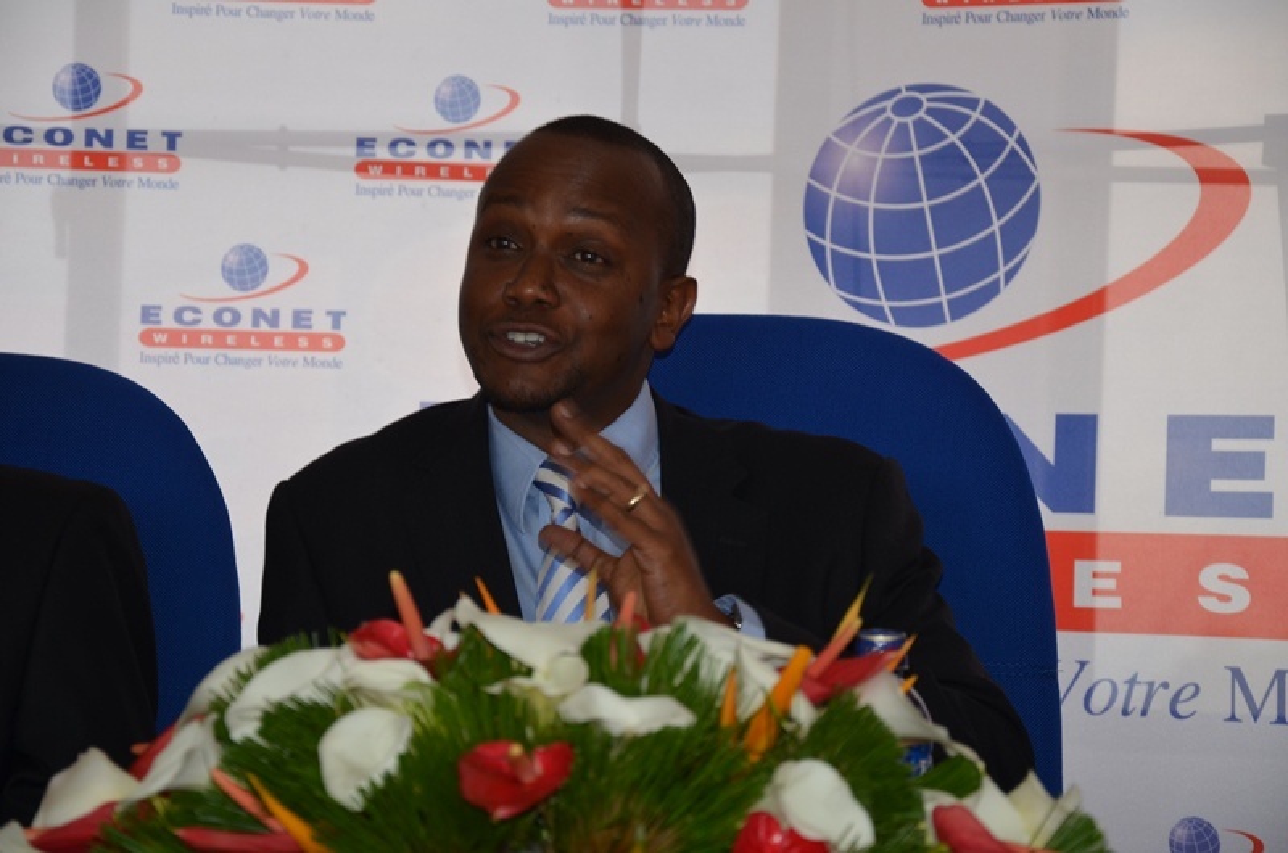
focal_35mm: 128
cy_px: 426
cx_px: 644
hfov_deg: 16.1
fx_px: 4553
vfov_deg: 10.7
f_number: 5.6
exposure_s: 1/125
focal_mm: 85
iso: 400
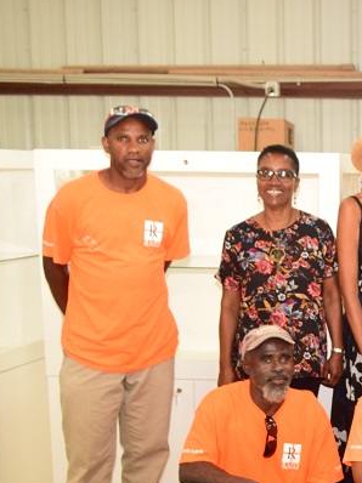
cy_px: 350
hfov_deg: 18.1
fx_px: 1033
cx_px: 515
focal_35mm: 74
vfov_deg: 26.1
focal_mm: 20
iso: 1600
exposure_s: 1/100
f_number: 5.6
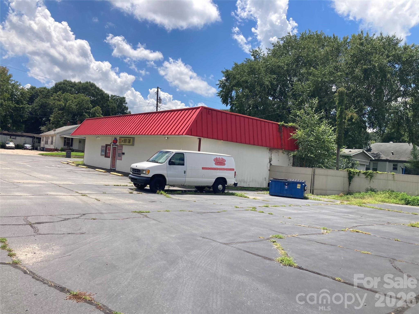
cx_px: 210
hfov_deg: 63.4
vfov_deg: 49.7
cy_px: 157
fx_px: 339
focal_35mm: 28
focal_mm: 3.99
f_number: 1.8
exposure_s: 1/2433
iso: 20
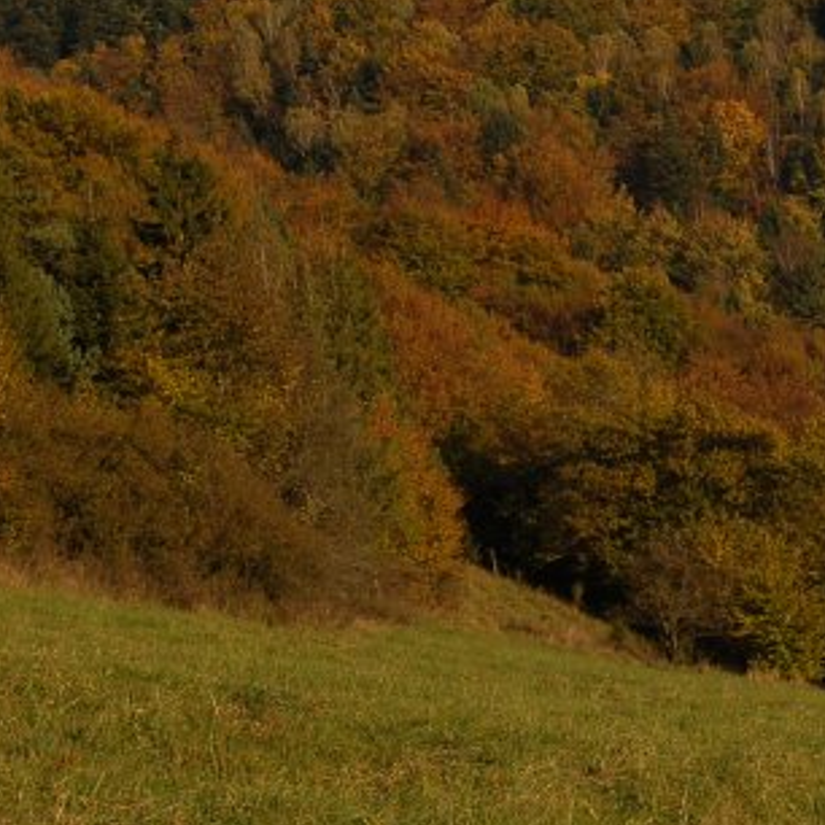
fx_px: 3586
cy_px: 226
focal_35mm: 133
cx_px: 960
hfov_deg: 12.8
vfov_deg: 13.1
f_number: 10
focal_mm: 40
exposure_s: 1/250
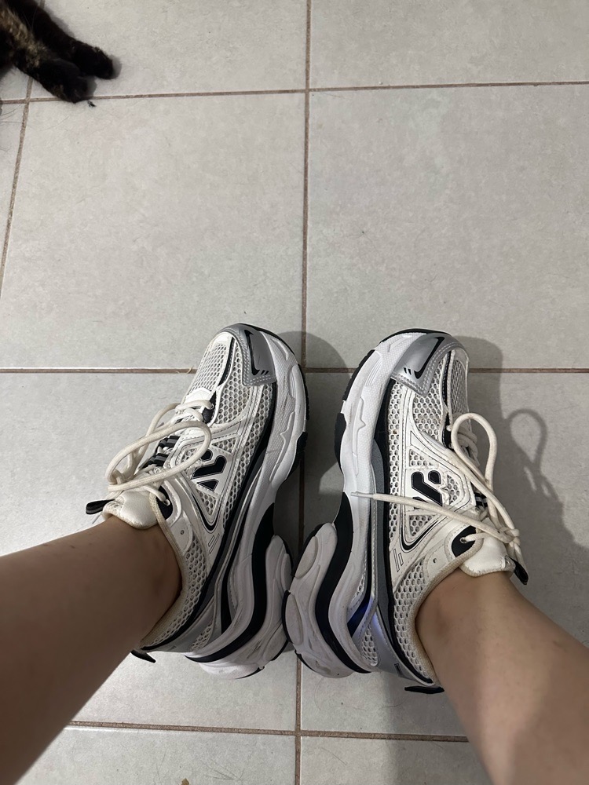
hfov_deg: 56.8
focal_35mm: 24
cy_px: 392
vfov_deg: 71.6
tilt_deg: -76.9
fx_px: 544
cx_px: 294
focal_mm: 6.86
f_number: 1.78
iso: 500
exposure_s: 1/50
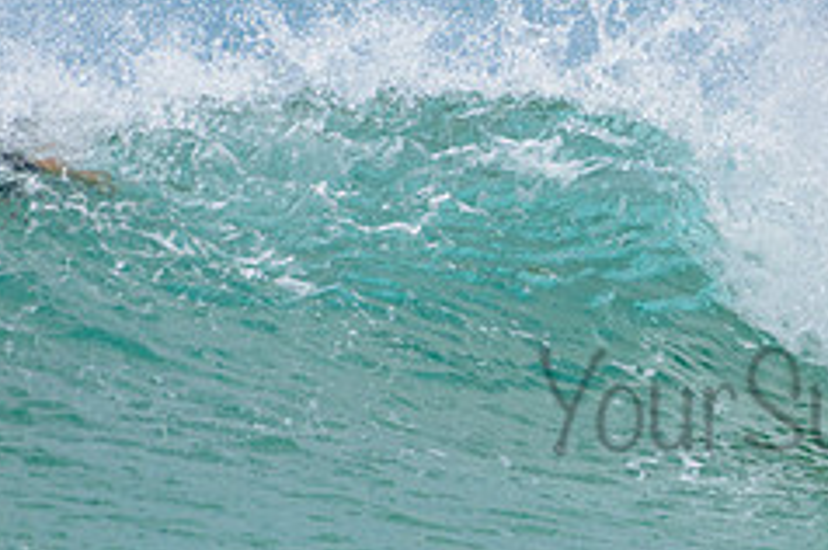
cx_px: 1001
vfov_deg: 0.9
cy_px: 218
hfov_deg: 1.4
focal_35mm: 1498
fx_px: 34407
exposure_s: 1/2000
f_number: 5.6
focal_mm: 500
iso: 400
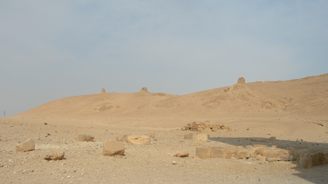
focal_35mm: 42
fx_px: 365
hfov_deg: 48.4
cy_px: 100
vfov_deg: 28.3
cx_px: 166
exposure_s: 1/804
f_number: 4.8
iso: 50
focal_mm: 7.8
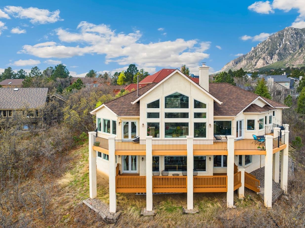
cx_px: 170
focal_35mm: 28
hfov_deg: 63.3
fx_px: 247
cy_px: 97
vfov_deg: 49.5
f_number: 2.8
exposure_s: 1/800
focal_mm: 12.29
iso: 190
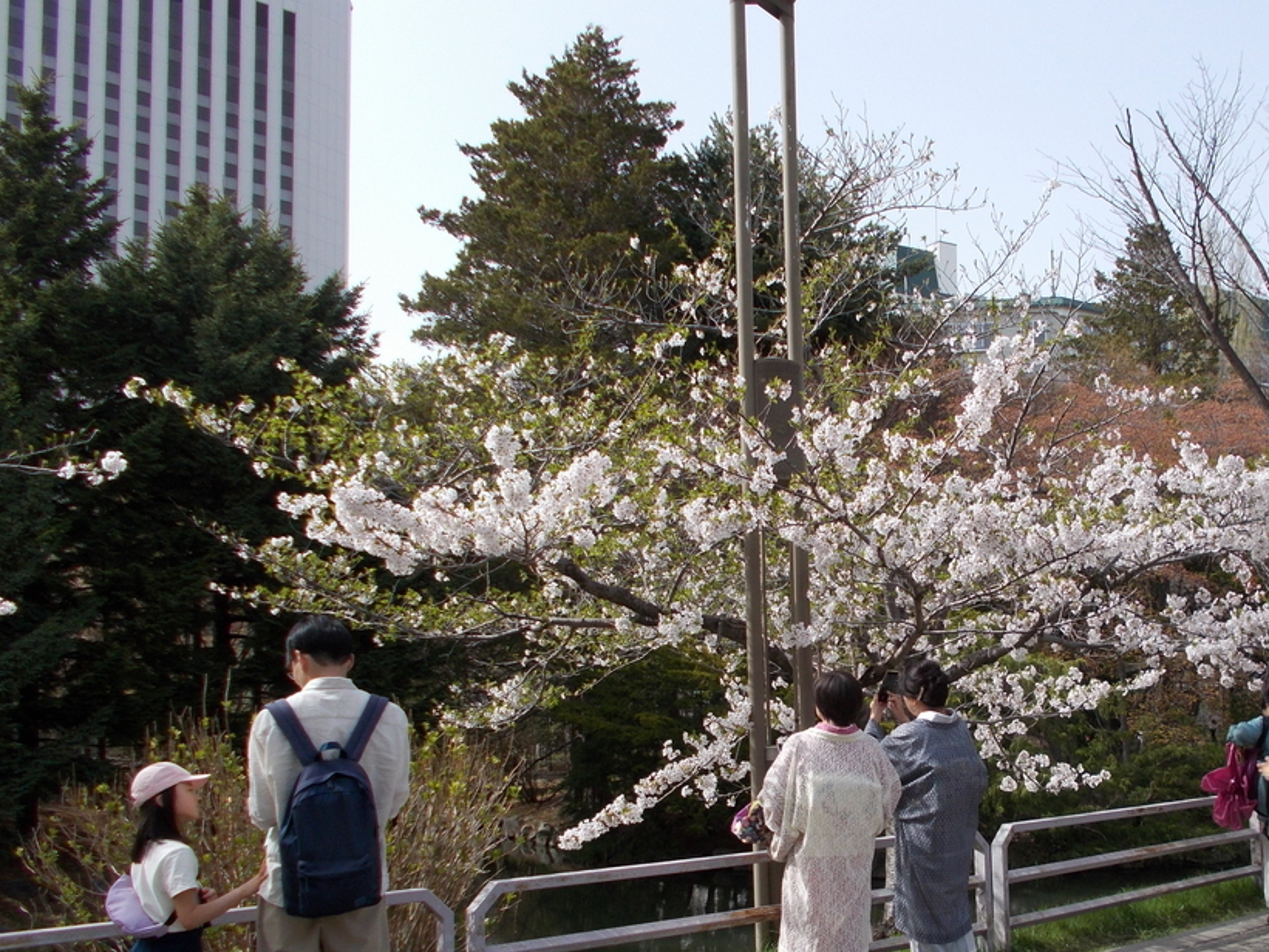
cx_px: 852
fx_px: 1393
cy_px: 603
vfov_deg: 37.5
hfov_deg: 48.1
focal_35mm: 38
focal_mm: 4.6
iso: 80
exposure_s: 1/640
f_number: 3.2
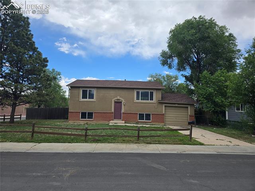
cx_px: 128
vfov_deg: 58.8
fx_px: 169
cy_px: 96
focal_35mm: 23
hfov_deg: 74.0
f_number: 1.7
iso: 12
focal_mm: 6.3
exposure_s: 1/677
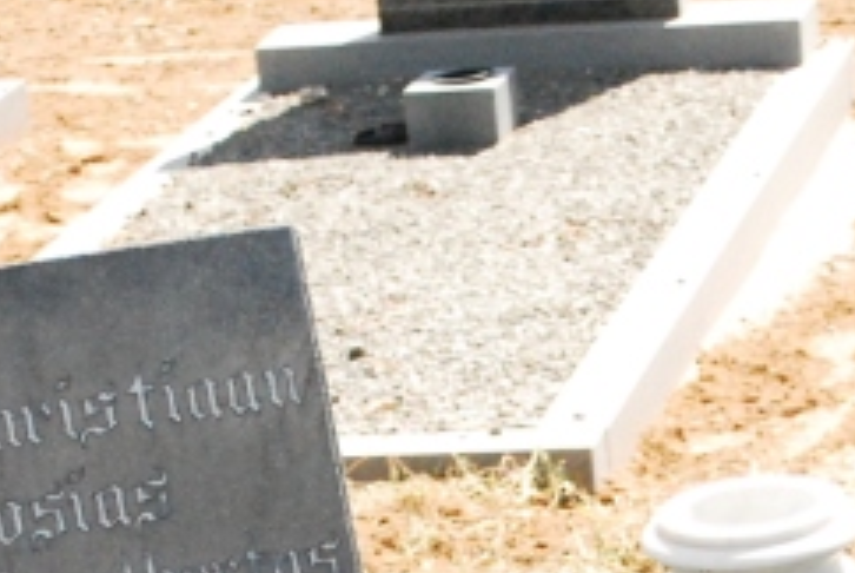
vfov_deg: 7.6
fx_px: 4233
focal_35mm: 178
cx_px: 601
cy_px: 914
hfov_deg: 11.5
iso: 1600
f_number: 4.5
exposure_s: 1/4000
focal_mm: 28
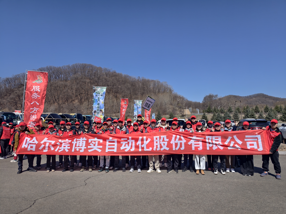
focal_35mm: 23
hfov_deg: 73.9
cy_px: 107
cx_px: 143
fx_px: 190
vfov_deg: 58.9
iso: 72
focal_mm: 5.6
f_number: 1.57
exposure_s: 1/2841
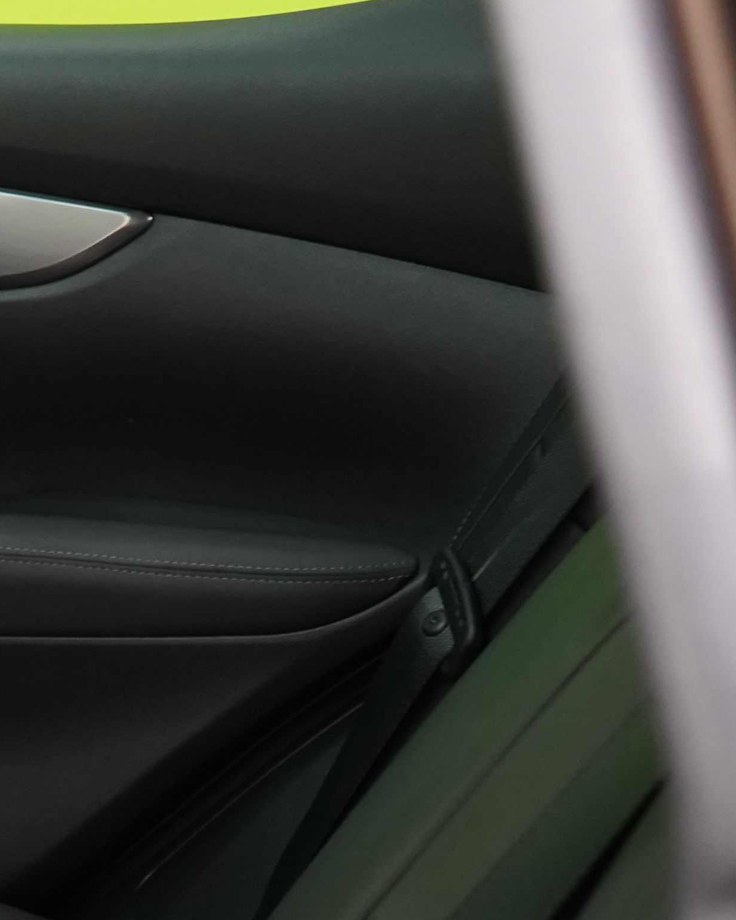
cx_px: -979
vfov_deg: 18.0
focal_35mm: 102
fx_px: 2777
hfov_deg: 12.3
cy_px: 1075
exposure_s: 1/15
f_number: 5
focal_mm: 28
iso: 2000
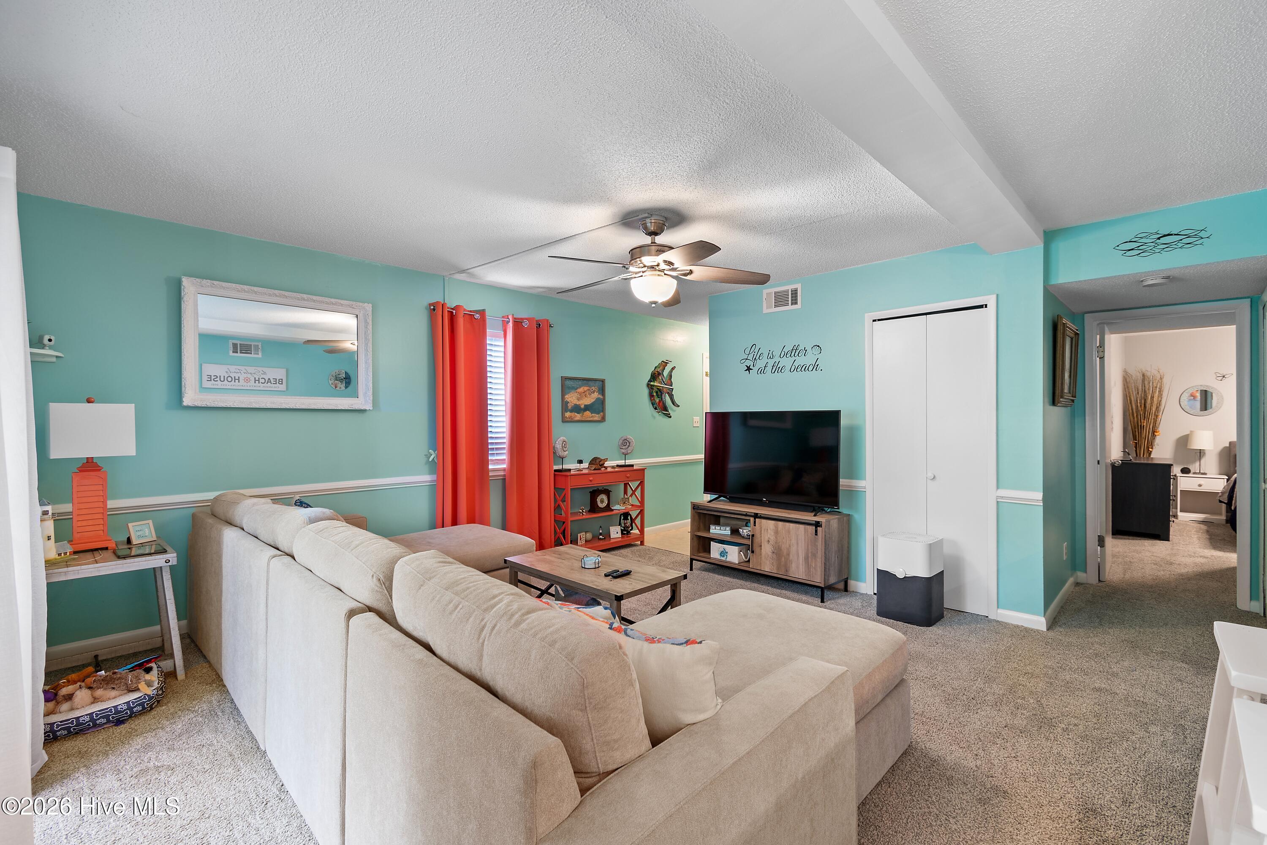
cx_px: 634
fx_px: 528
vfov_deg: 77.3
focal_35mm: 15
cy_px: 422
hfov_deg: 100.4
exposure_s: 2
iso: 100
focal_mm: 10
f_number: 8
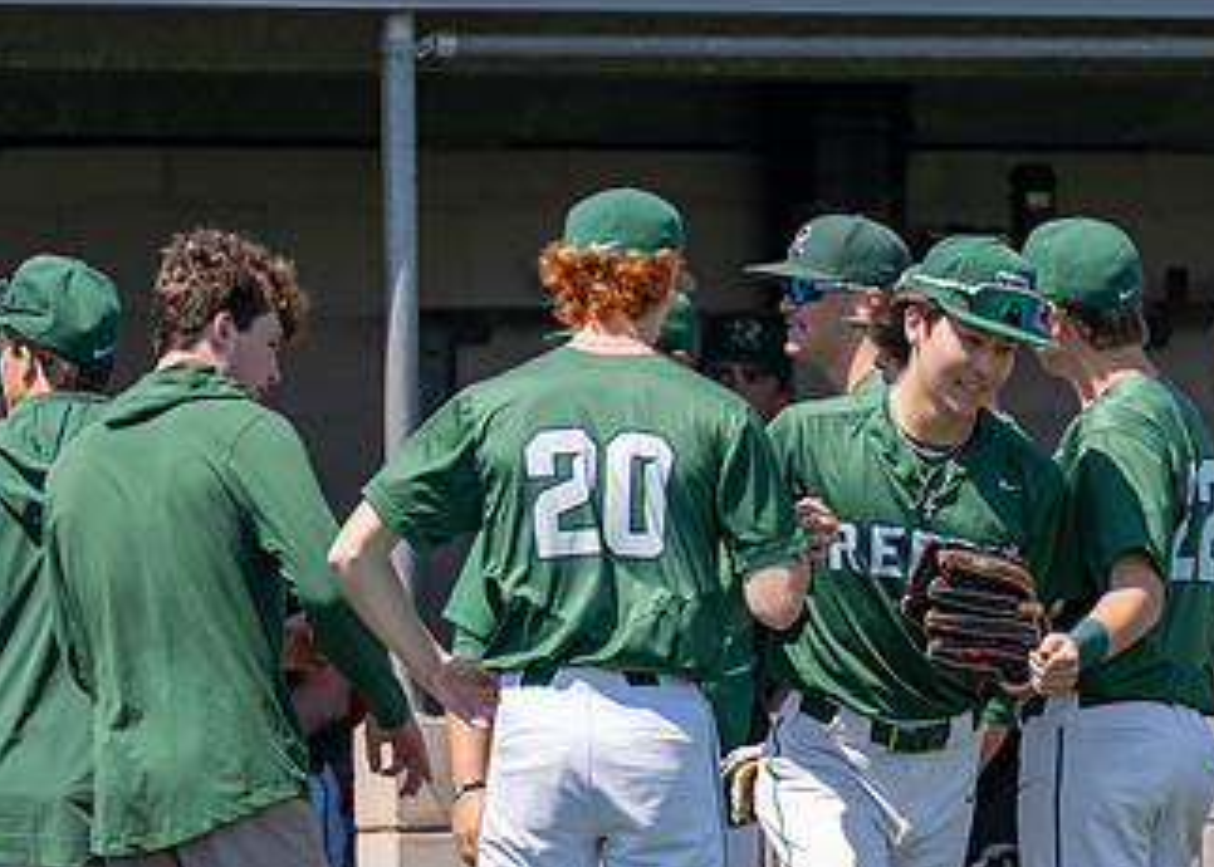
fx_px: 16274
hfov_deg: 4.3
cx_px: 941
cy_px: 735
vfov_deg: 3.1
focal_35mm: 472
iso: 100
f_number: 2.8
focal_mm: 200
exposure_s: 1/2000
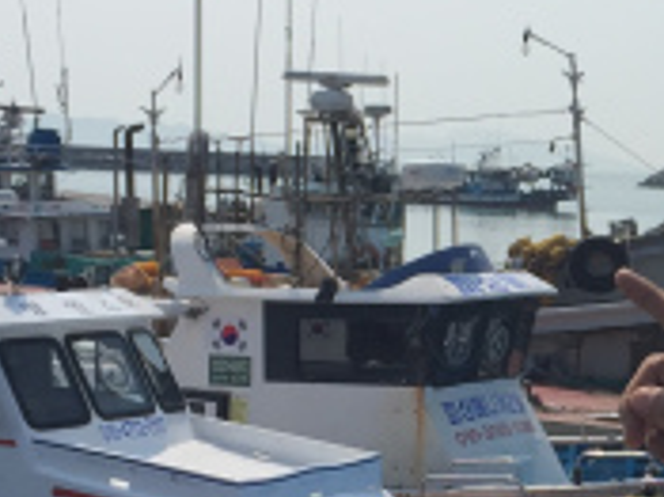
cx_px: 729
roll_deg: -2.4
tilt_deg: -1.1
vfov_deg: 13.7
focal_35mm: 108
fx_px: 2070
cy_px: 351
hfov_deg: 17.6
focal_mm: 4.15
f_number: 2.2
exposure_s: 1/3597
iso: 32
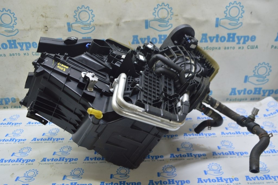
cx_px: 139
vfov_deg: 39.9
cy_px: 92
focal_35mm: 33
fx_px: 255
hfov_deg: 57.3
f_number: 5.6
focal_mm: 22
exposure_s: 1/20
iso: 400
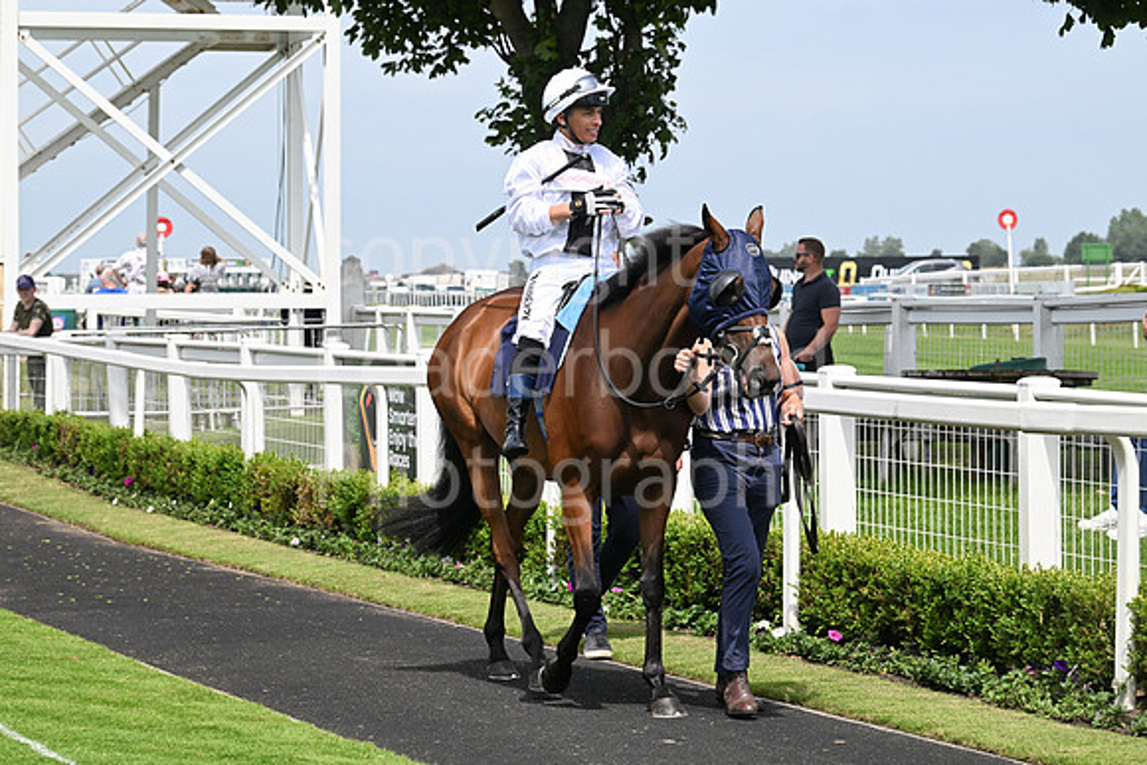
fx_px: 3505
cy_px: 382
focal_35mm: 110
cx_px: 574
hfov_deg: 18.6
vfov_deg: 12.5
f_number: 9
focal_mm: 110
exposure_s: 1/1250
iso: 640
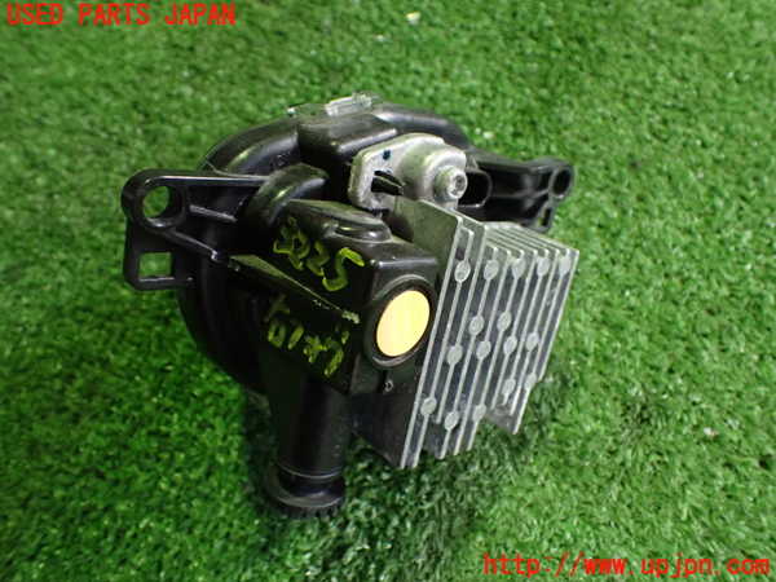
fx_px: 673
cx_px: 388
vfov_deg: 46.8
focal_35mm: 30
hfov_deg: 60.0
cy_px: 291
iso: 800
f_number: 2.3
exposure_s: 1/50
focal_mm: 5.4
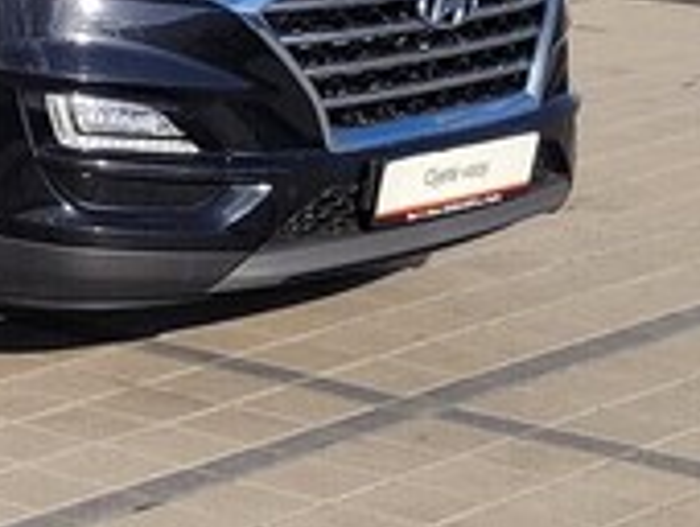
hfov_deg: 20.7
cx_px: -272
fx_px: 1701
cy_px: -97
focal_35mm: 84
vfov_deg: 16.9
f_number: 1.8
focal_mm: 5.4
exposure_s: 1/2650
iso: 40
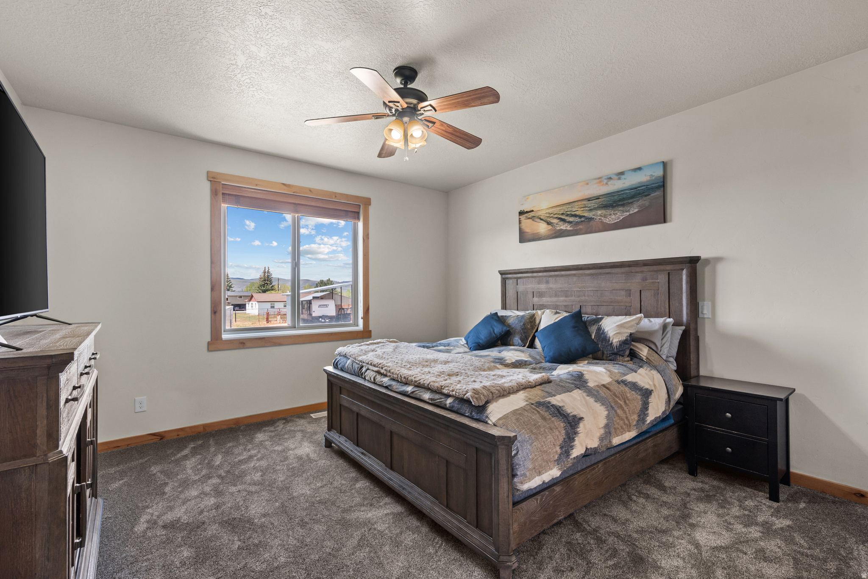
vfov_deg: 73.8
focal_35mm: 16
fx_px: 386
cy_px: 290
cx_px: 434
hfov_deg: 96.7
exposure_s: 1/3
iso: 500
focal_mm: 16
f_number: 8
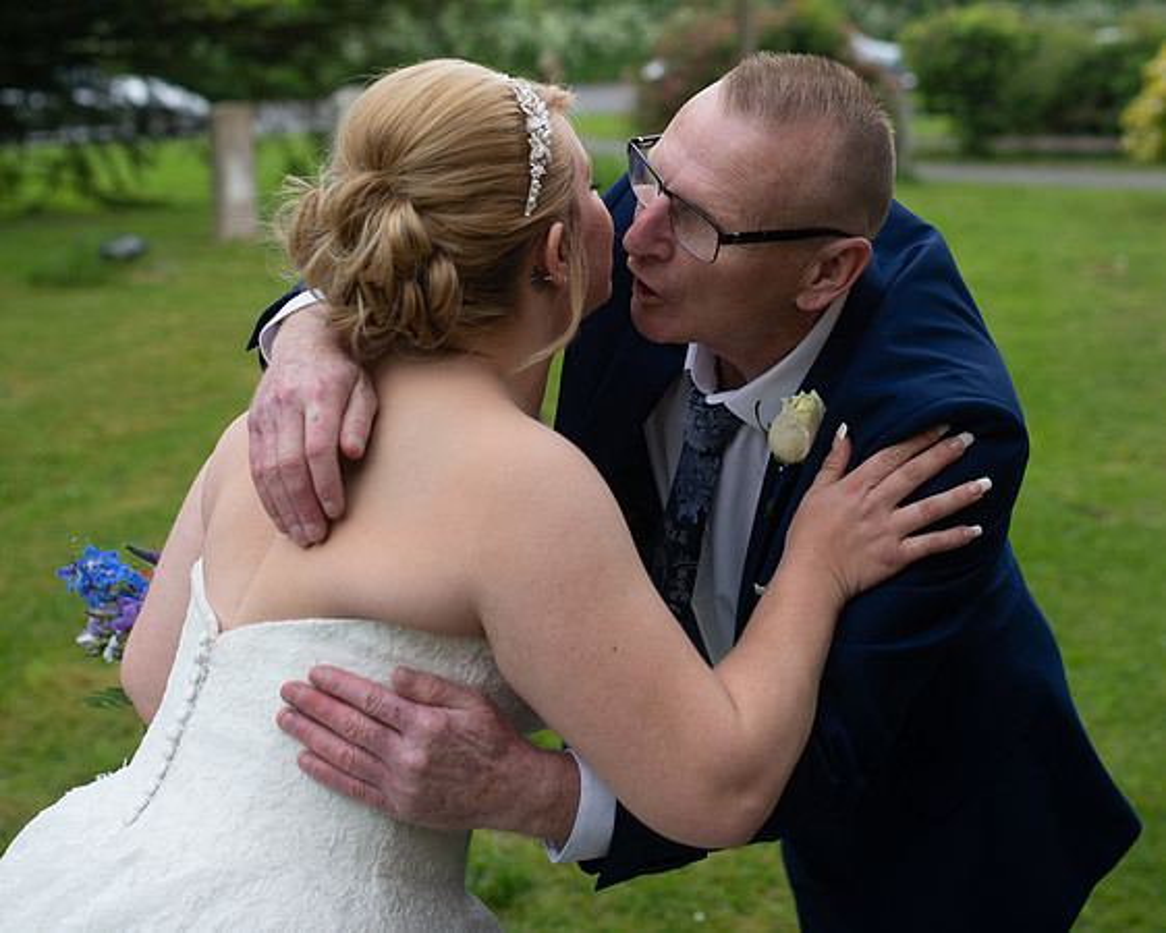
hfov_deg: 33.7
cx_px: 642
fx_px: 1923
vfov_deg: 27.0
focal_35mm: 56
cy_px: 274
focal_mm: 35
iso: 100
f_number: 2.8
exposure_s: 1/640
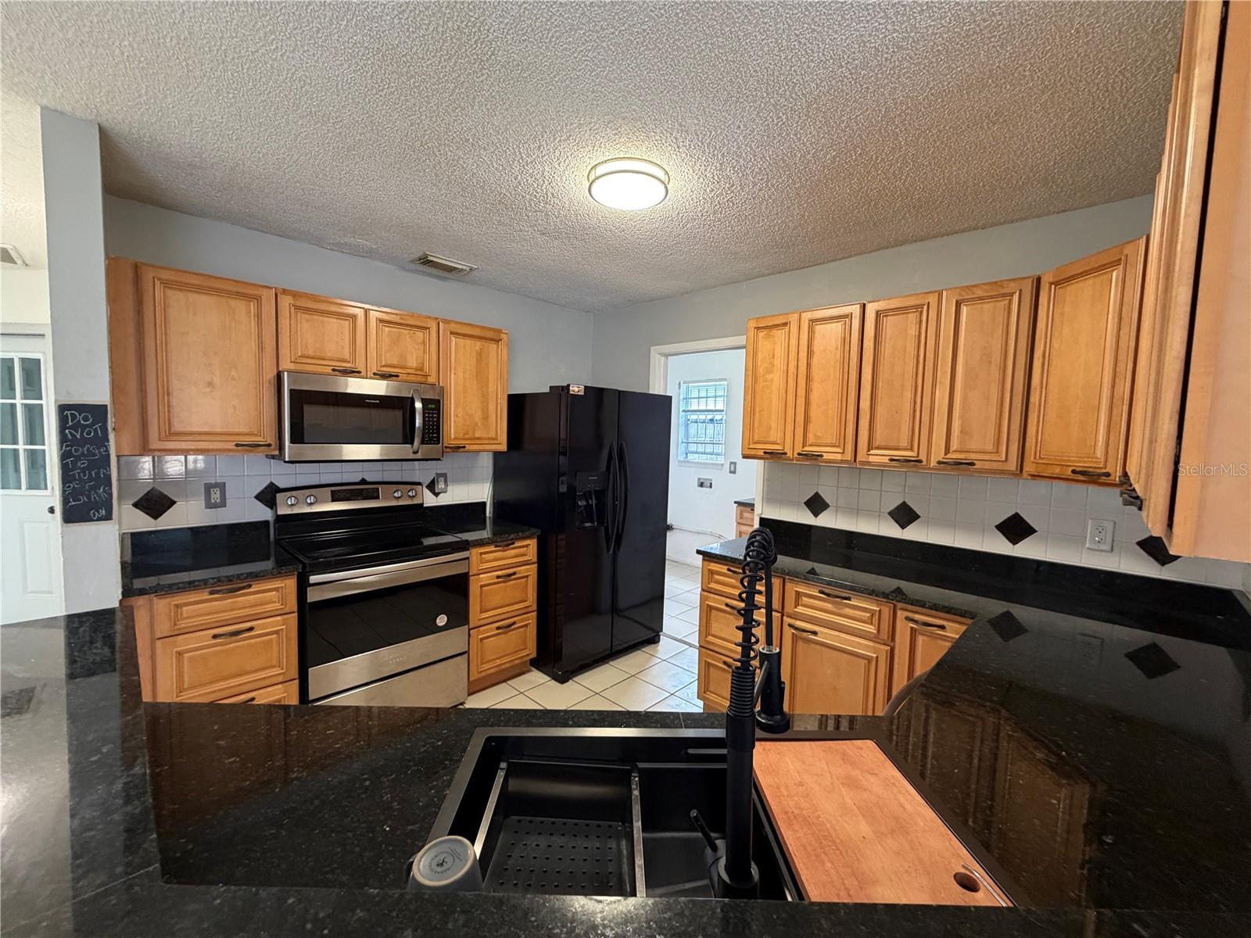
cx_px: 626
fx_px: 506
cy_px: 469
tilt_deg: -4.2
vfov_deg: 85.7
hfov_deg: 102.1
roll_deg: -0.8
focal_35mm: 14
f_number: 2.2
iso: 320
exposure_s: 1/60
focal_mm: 2.22
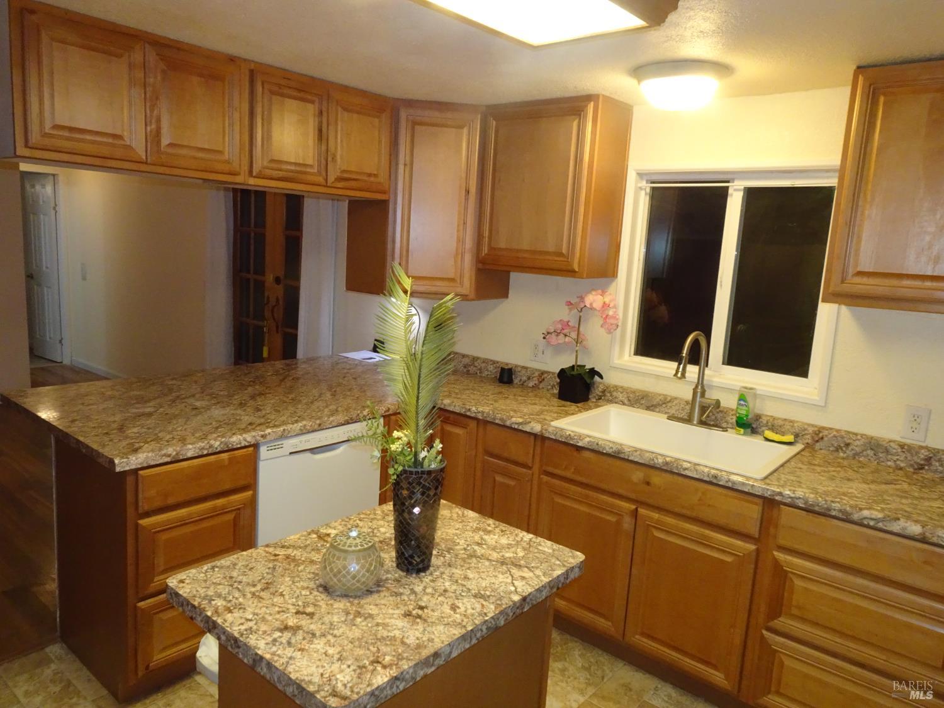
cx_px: 472
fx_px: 654
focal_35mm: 24
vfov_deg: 56.8
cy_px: 354
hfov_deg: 71.6
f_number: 3.5
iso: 500
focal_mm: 4.1
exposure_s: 1/30
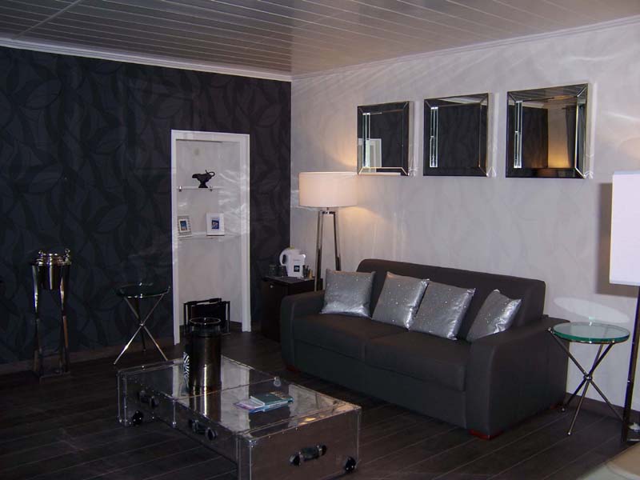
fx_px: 610
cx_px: 320
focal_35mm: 33
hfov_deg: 55.4
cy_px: 240
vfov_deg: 42.9
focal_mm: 5.5
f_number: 2.8
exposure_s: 1/60
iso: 80
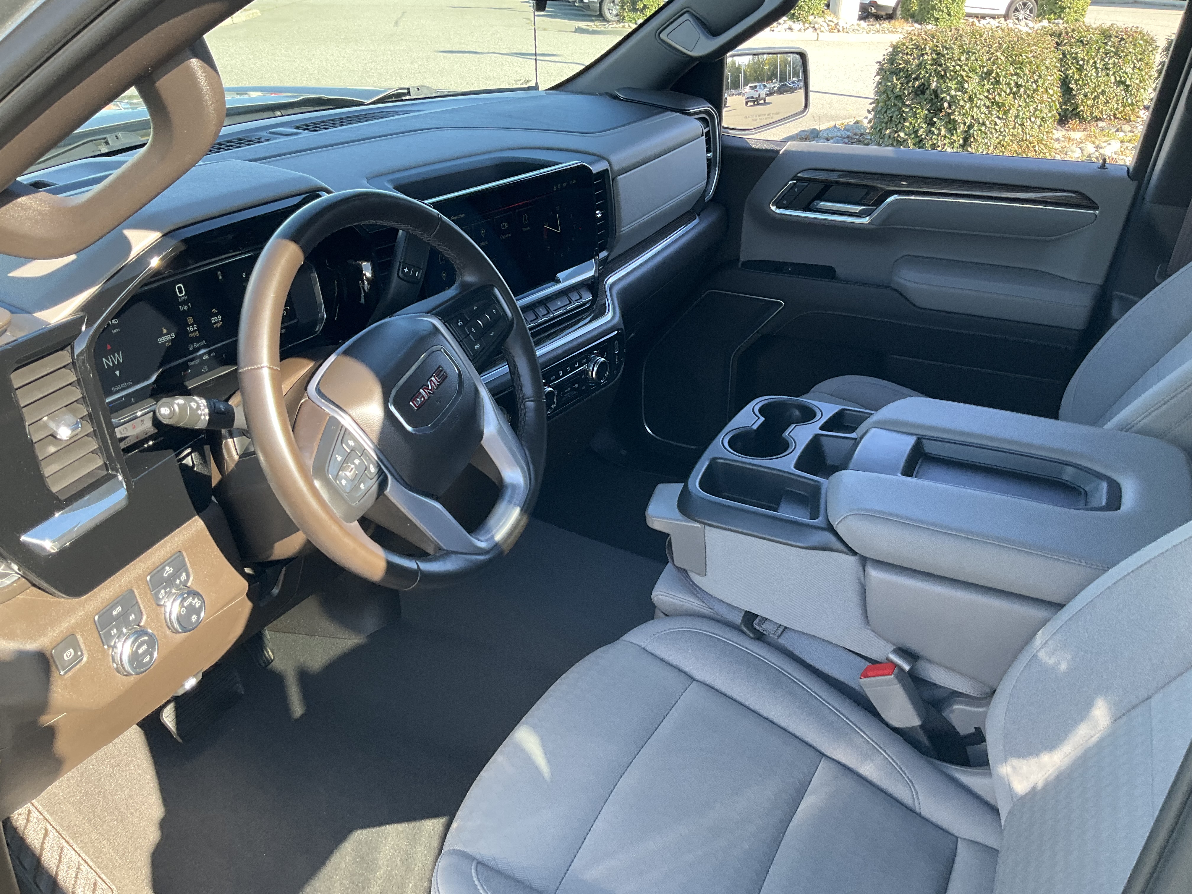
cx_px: 596
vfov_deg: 48.2
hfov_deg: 61.7
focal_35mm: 29
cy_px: 447
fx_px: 999
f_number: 1.8
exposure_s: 1/122
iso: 32
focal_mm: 3
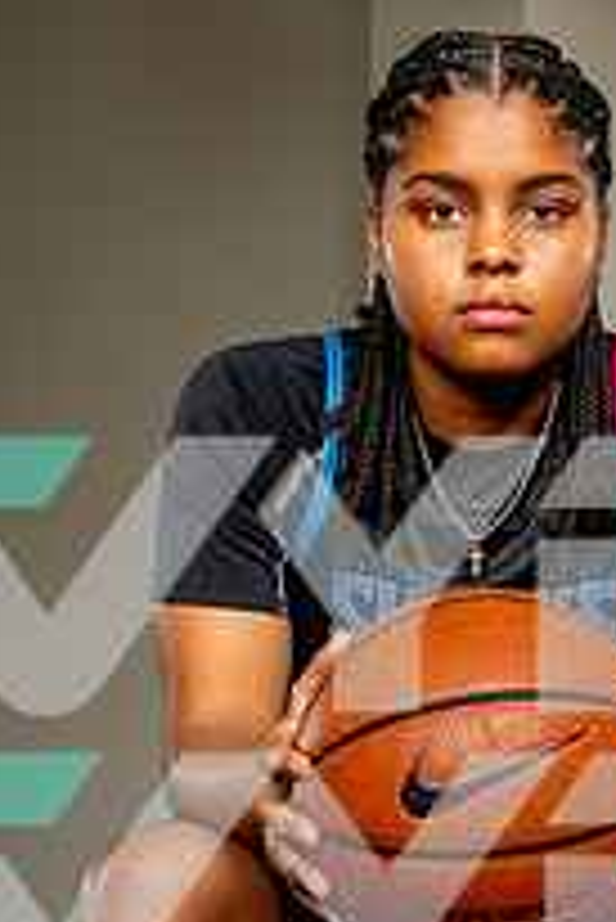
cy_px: 895
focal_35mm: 114
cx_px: 495
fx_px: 2921
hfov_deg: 12.0
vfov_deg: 17.6
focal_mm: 52
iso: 250
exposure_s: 1/500
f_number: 8
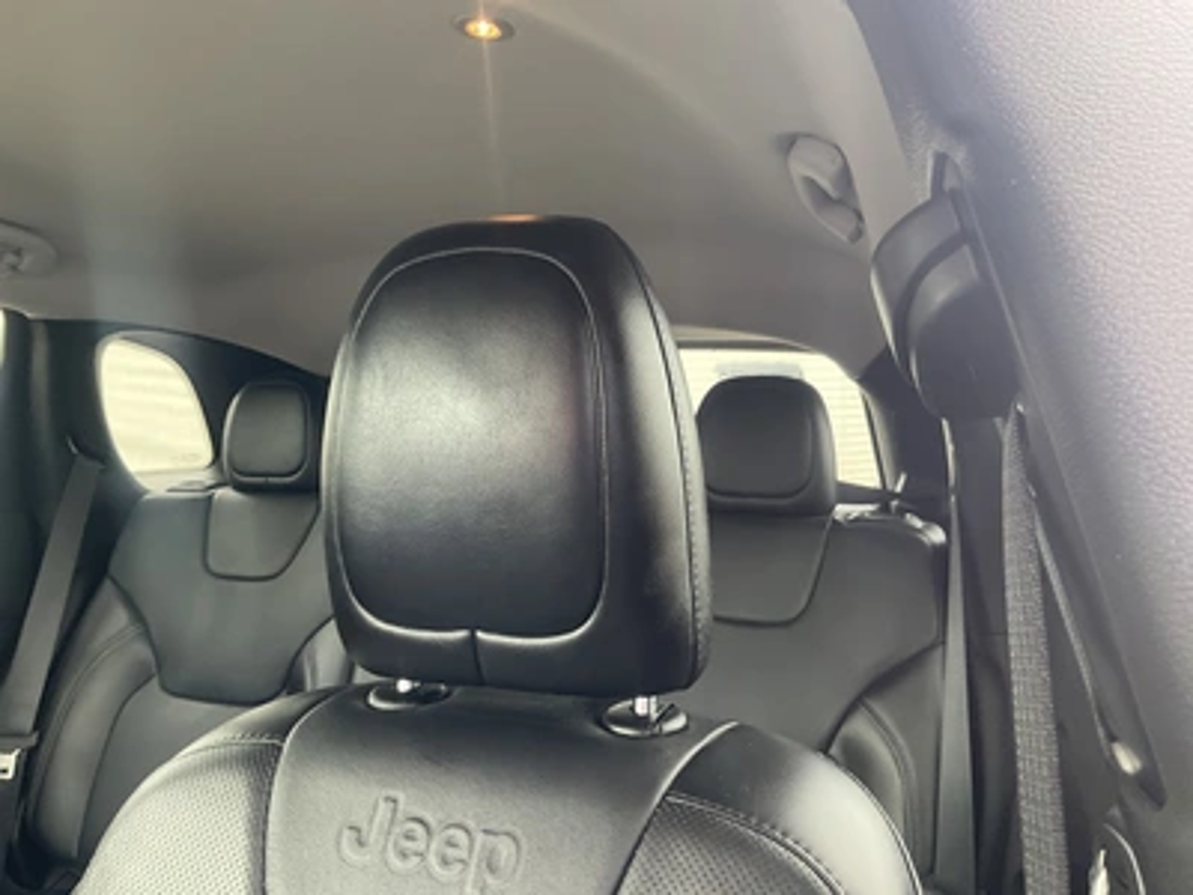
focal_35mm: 29
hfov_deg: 61.7
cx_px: 596
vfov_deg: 48.2
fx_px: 999
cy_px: 448
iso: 64
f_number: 1.8
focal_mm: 3
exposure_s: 1/61
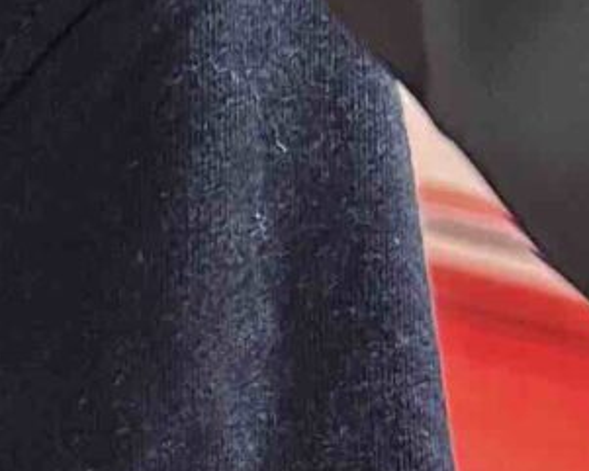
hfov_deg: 8.3
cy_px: 836
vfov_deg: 7.5
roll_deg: -0.8
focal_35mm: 199
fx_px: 3470
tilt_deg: -23.8
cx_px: -1111
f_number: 1.78
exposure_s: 1/50
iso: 160
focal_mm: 6.86
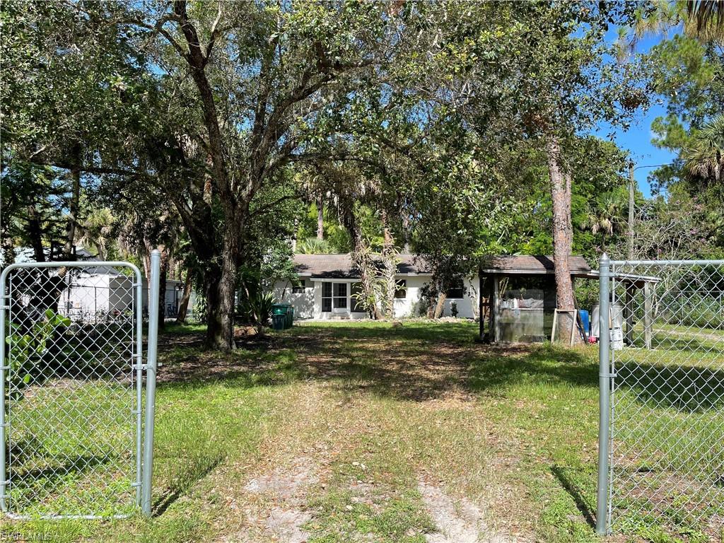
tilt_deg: +2.1
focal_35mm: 26
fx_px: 544
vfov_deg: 53.1
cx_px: 362
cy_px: 272
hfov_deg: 67.3
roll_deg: +0.0
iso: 32
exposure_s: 1/1353
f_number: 1.6
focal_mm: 5.1
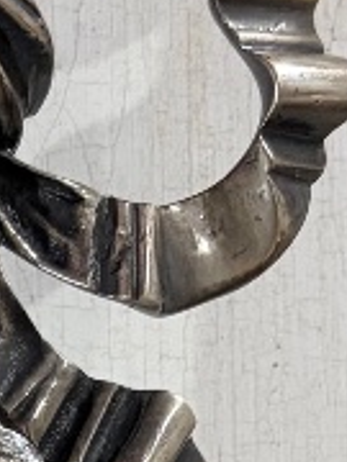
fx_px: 2312
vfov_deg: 10.9
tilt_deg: -3.2
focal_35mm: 173
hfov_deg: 8.5
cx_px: -100
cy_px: 762
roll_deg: -0.7
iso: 160
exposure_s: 1/50
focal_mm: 5.96
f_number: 1.6
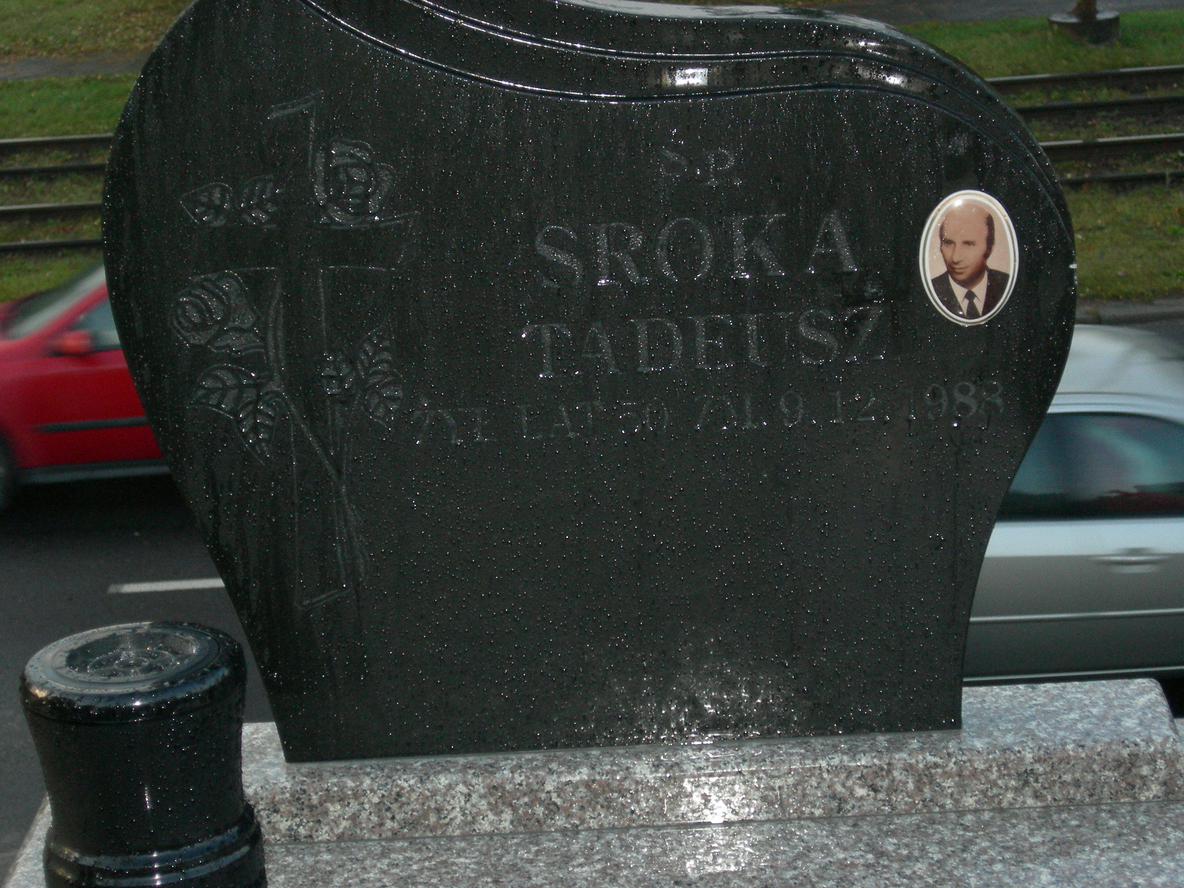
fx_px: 3318
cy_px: 444
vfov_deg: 15.2
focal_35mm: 97
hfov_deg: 20.2
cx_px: 592
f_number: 4.4
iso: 200
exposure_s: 1/120
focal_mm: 20.2
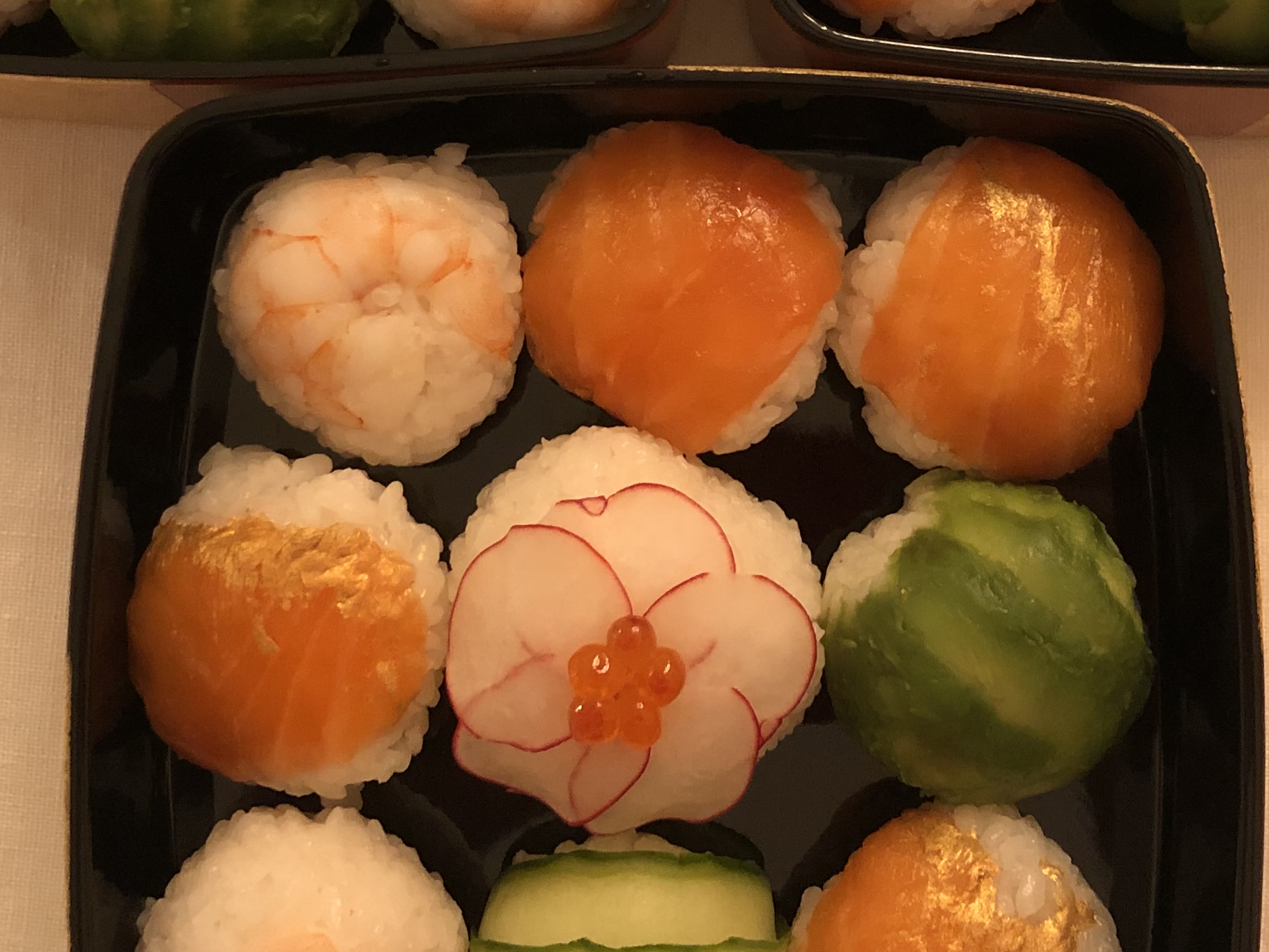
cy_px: 118
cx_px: 705
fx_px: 2273
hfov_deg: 31.2
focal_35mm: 62
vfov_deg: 23.1
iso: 100
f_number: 1.8
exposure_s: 1/13
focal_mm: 4
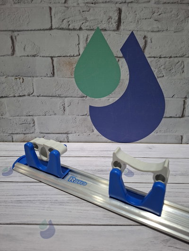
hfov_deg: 58.9
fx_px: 167
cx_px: 94
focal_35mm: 23
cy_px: 126
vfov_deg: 73.9
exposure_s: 1/40
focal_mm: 5.54
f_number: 1.8
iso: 250
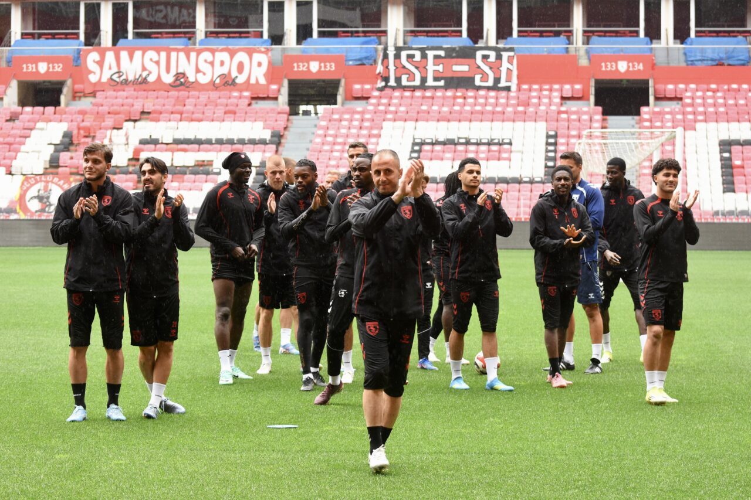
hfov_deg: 19.5
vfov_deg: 13.0
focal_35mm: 105
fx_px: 2190
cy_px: 250
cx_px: 376
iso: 1000
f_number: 4.5
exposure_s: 1/320
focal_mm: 70
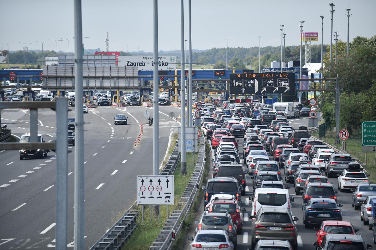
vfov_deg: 6.9
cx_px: 188
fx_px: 2089
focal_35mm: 200
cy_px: 125
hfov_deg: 10.3
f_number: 2.8
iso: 100
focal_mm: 200
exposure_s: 1/1600
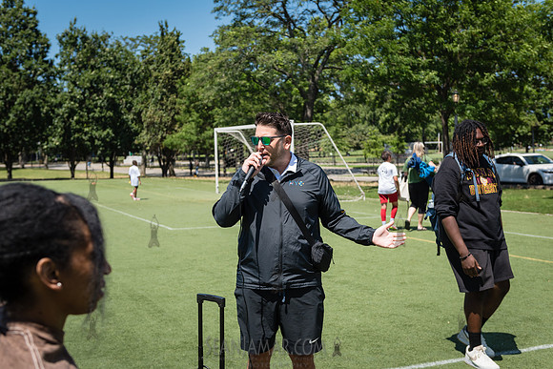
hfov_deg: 39.9
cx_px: 276
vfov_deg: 27.2
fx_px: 763
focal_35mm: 50
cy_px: 184
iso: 200
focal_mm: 48
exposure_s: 1/1000
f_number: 4
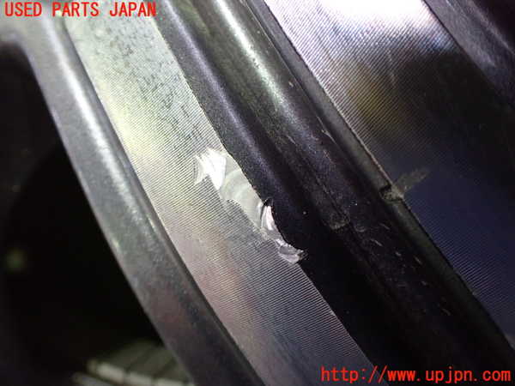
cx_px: 258
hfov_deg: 60.0
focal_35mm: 30
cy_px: 193
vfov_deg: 46.8
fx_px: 446
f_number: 2.3
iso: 800
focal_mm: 5.4
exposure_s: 1/50
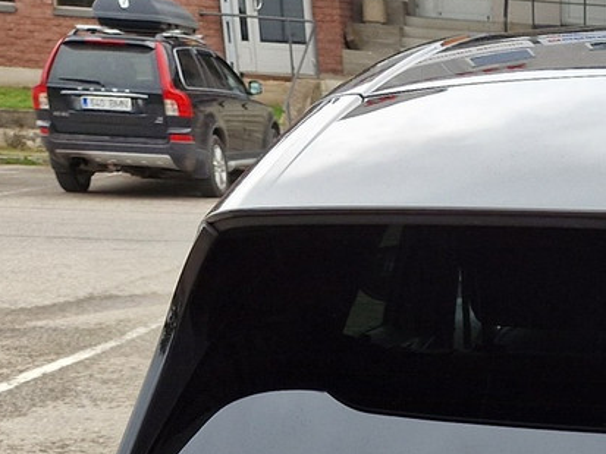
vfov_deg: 14.7
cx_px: 829
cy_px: 798
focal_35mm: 89
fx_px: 1559
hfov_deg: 19.9
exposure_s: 1/180
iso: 50
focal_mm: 5.4
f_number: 1.8
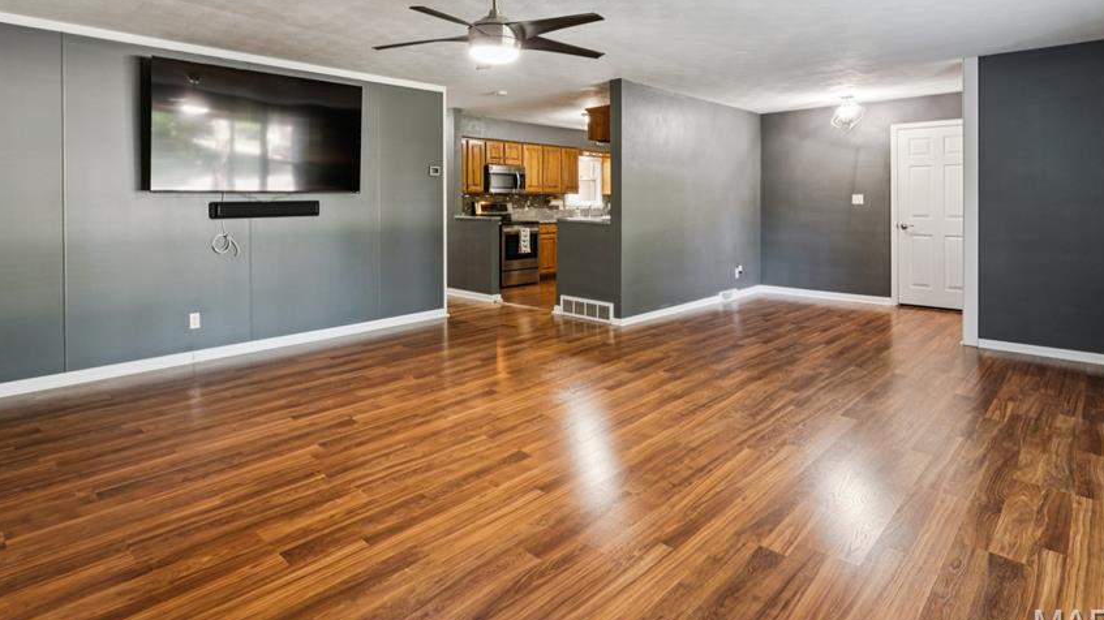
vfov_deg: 54.4
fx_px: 589
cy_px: 207
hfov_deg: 86.0
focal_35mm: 20
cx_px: 497
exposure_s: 1.3
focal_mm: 15.9
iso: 320
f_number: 13
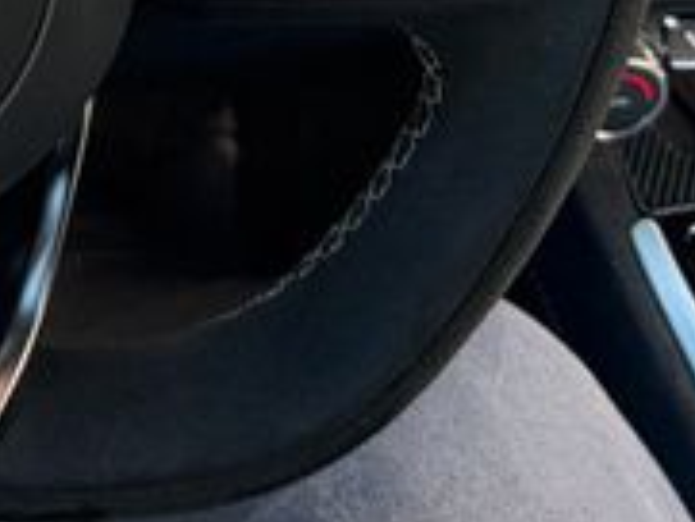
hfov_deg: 20.0
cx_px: -131
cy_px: -322
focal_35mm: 92
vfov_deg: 14.7
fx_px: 1848
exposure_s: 1/68
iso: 125
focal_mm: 5.96
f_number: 1.6
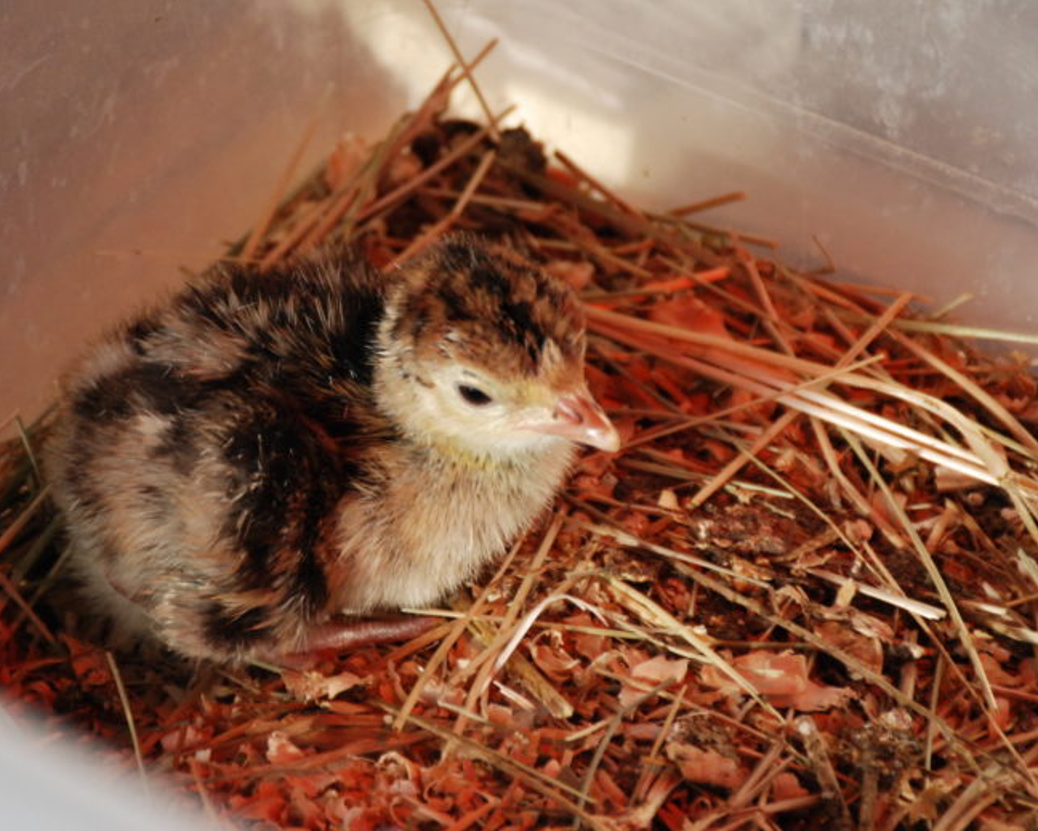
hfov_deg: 8.3
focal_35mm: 234
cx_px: 424
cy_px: 367
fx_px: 7184
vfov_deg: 6.6
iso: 800
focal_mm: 105
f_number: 5.6
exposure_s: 1/160
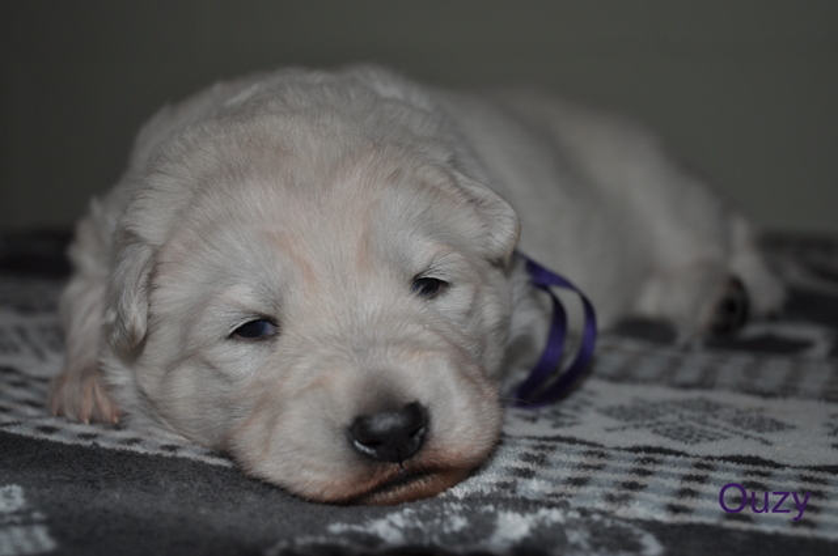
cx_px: 419
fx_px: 1534
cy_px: 278
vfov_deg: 20.6
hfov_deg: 30.5
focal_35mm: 66
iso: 200
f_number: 4.2
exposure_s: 1/60
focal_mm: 44
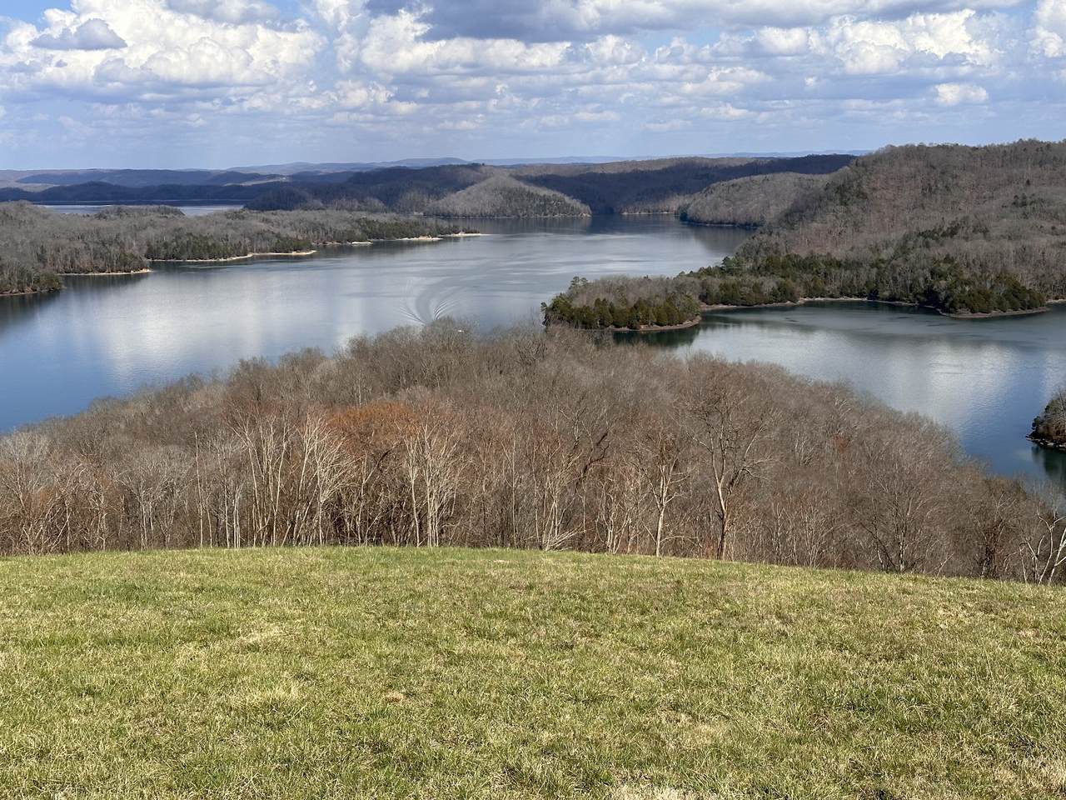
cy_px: 400
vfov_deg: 30.3
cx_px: 533
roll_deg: +0.9
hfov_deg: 39.7
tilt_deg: -9.5
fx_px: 1478
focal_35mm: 48
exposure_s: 1/5000
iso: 64
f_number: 1.78
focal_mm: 6.86
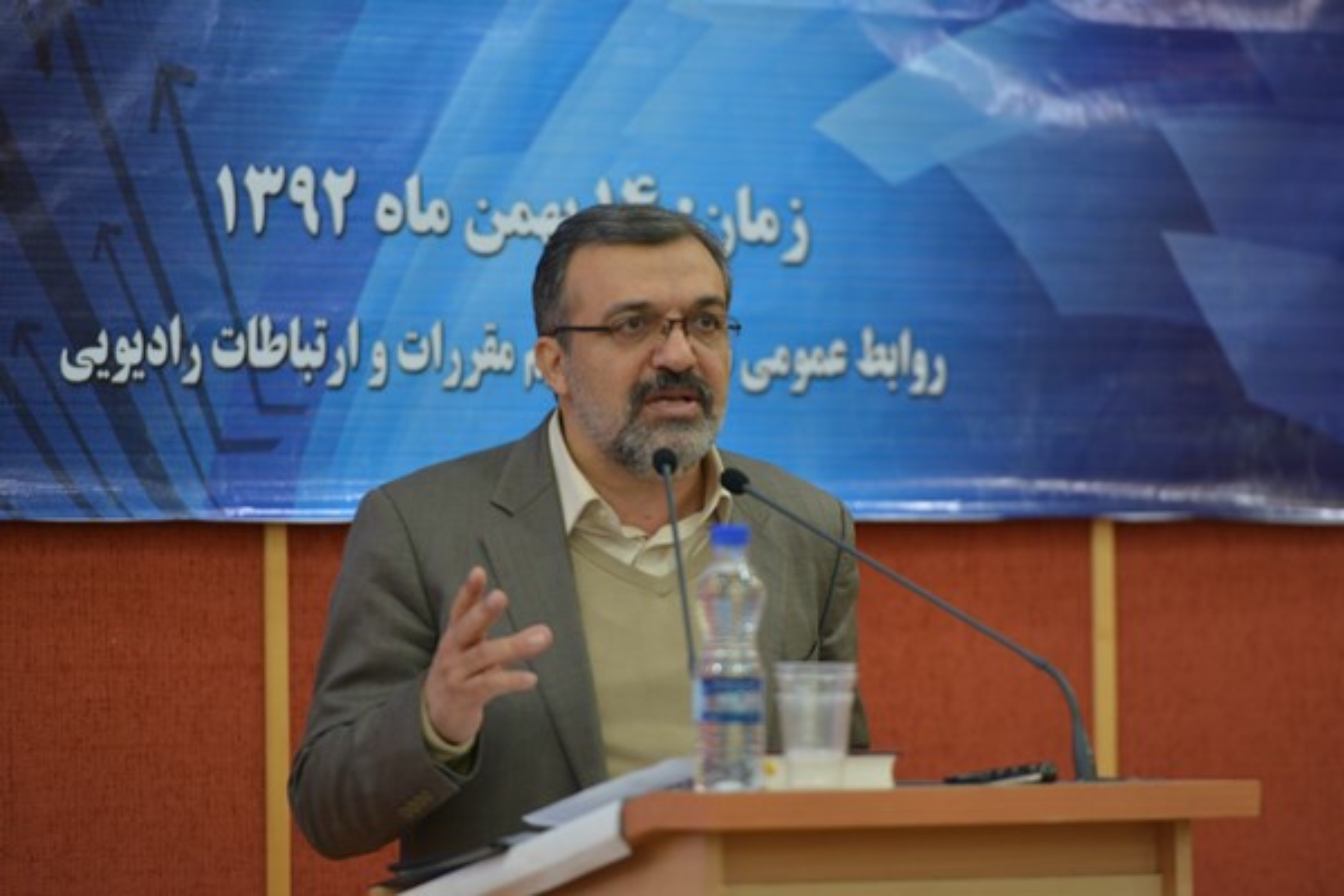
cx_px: 672
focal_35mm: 200
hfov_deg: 10.3
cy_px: 448
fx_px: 7466
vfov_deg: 6.9
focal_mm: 200
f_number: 3.5
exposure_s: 1/60
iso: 1000
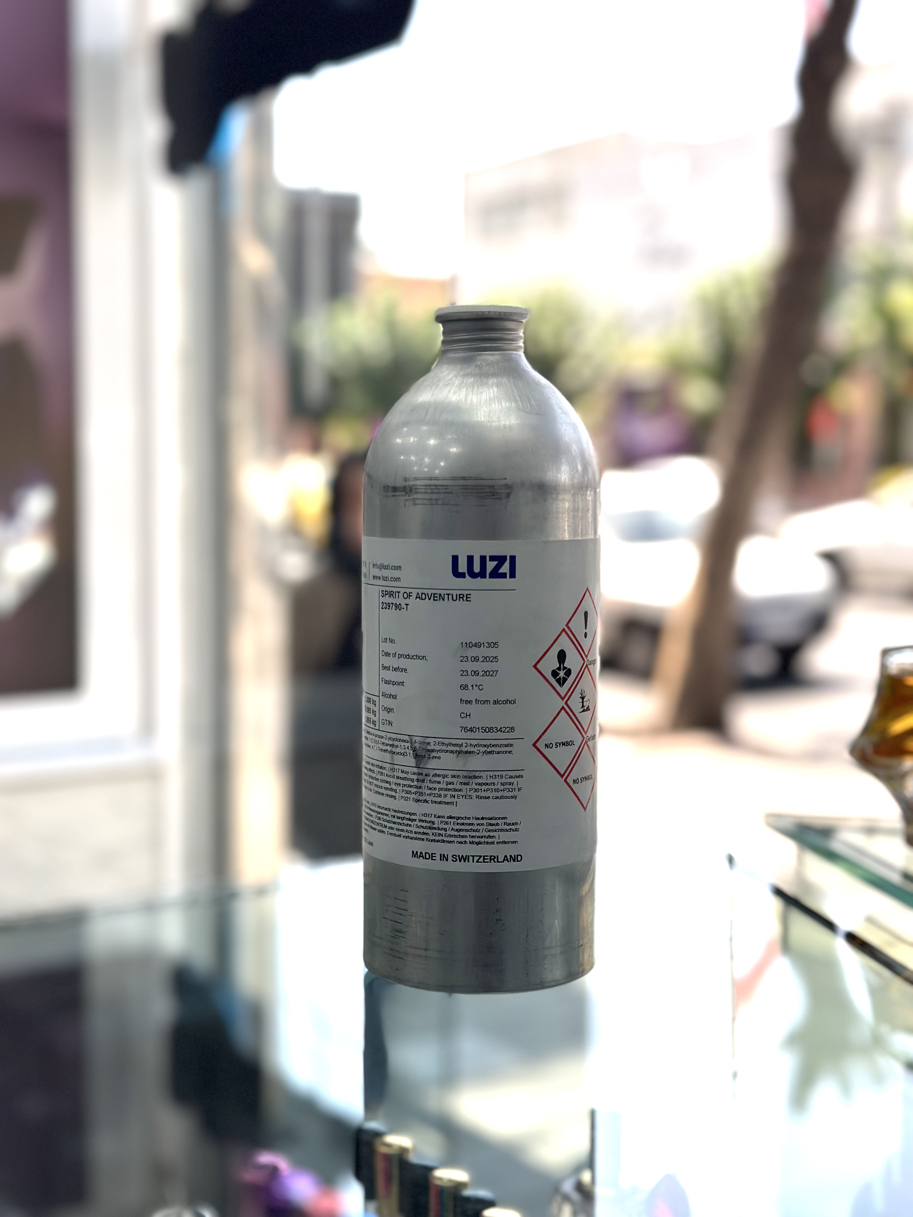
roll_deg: -0.6
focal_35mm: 48
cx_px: 456
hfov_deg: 30.3
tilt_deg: -4.7
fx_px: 1688
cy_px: 608
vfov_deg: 39.7
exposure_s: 1/2597
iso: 100
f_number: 1.78
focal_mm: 6.86
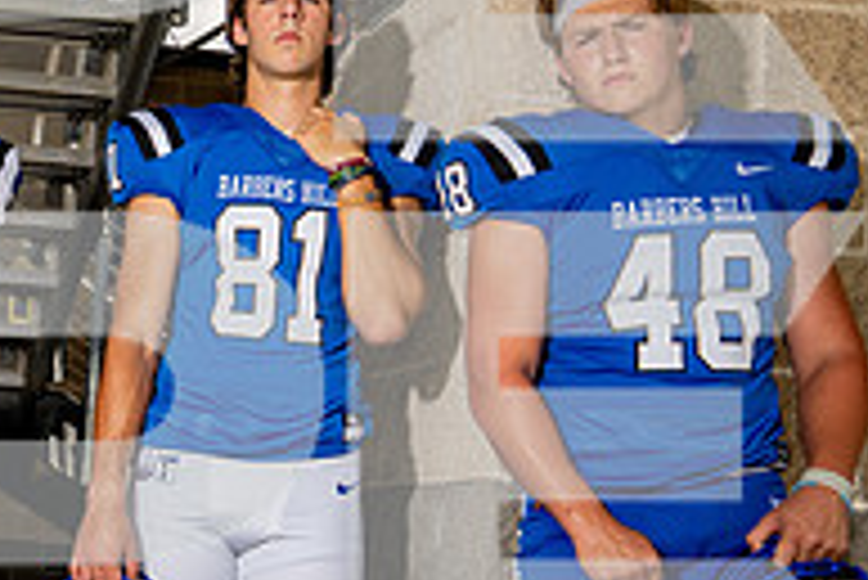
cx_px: -279
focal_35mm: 72
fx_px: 1737
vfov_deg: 18.8
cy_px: 452
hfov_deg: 24.3
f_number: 7.1
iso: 100
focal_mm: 24
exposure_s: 1/250
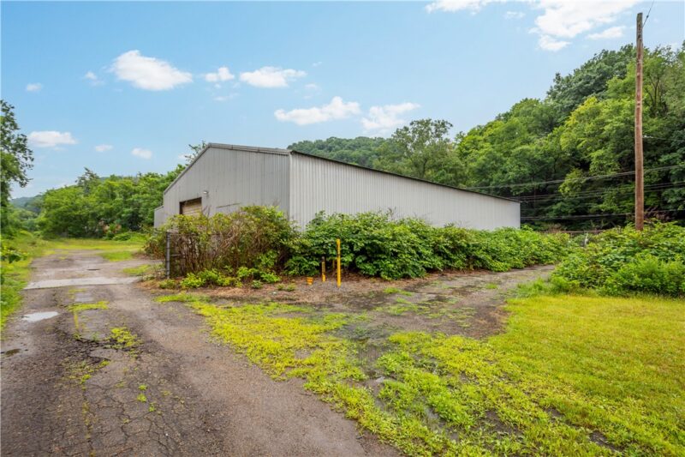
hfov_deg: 90.0
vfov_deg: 67.4
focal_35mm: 18
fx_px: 342
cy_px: 228
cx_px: 342
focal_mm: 12
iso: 100
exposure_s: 1/200
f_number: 6.3
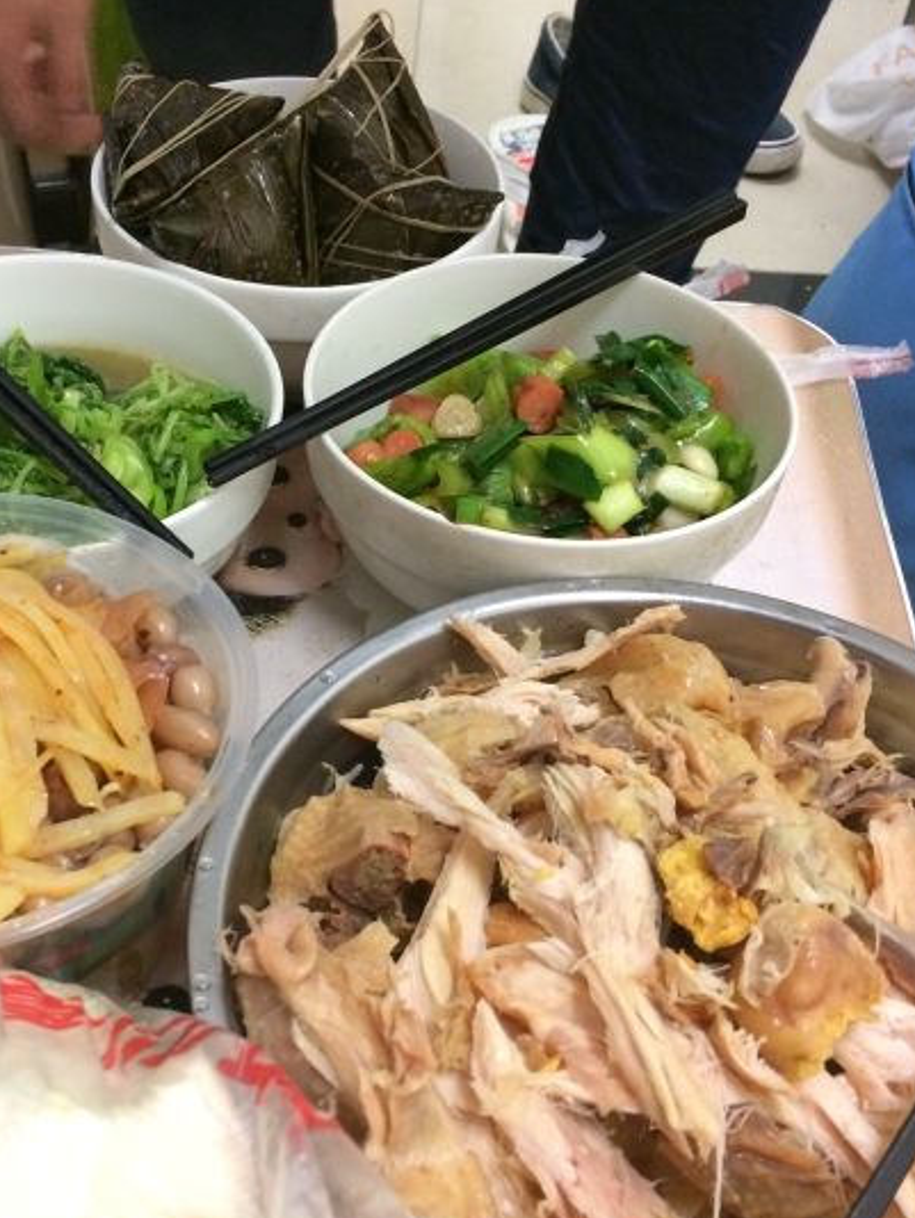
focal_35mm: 38
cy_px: 664
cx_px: 337
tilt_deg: -47.0
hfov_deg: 37.5
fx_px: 1338
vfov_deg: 48.9
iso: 320
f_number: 2.2
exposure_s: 1/25
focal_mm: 4.15
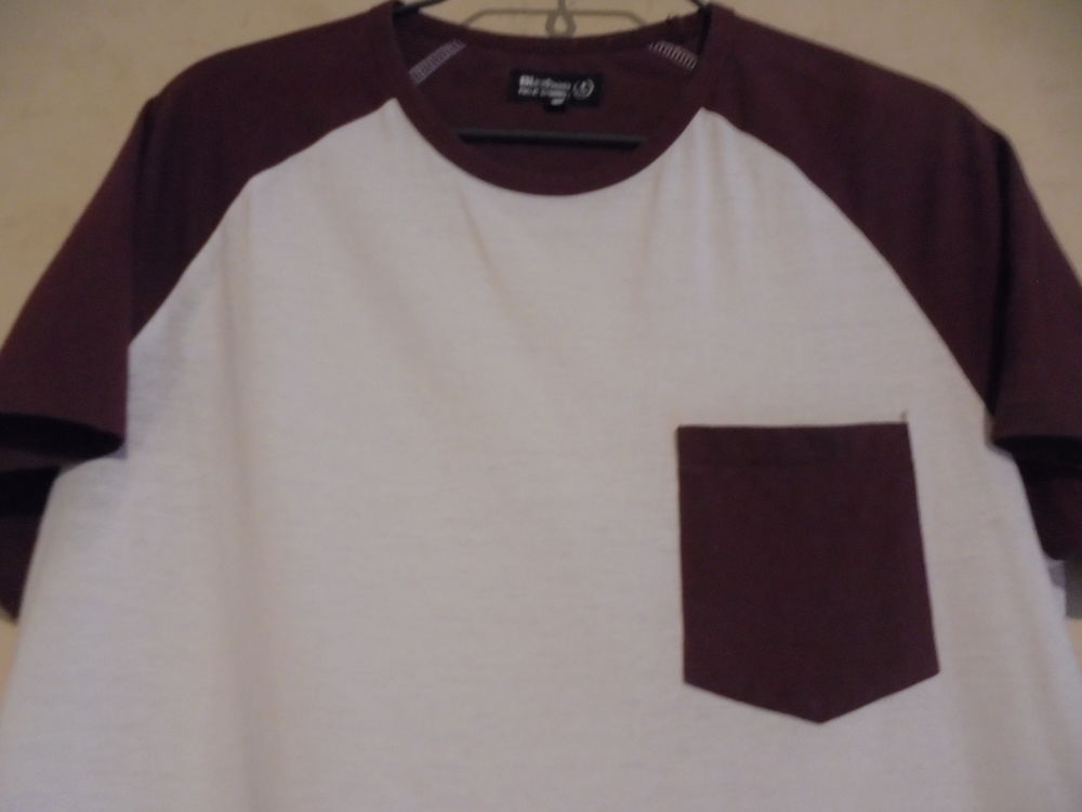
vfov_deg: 53.1
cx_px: 541
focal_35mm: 26
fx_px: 813
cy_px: 406
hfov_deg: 67.3
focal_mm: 4.6
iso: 400
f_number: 3.5
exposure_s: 1/15
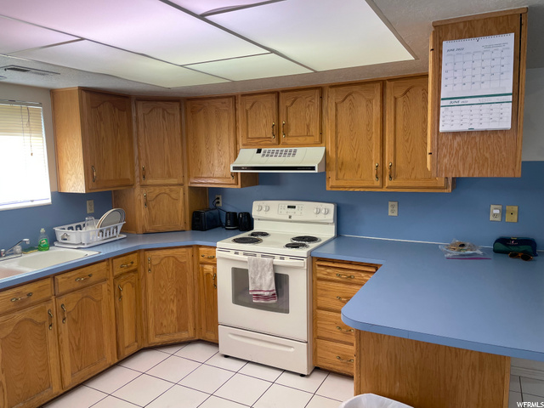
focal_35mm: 26
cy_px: 204
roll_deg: +1.0
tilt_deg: -6.4
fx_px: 409
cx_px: 272
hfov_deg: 67.3
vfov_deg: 53.1
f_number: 1.6
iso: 64
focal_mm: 4.2
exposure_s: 1/120
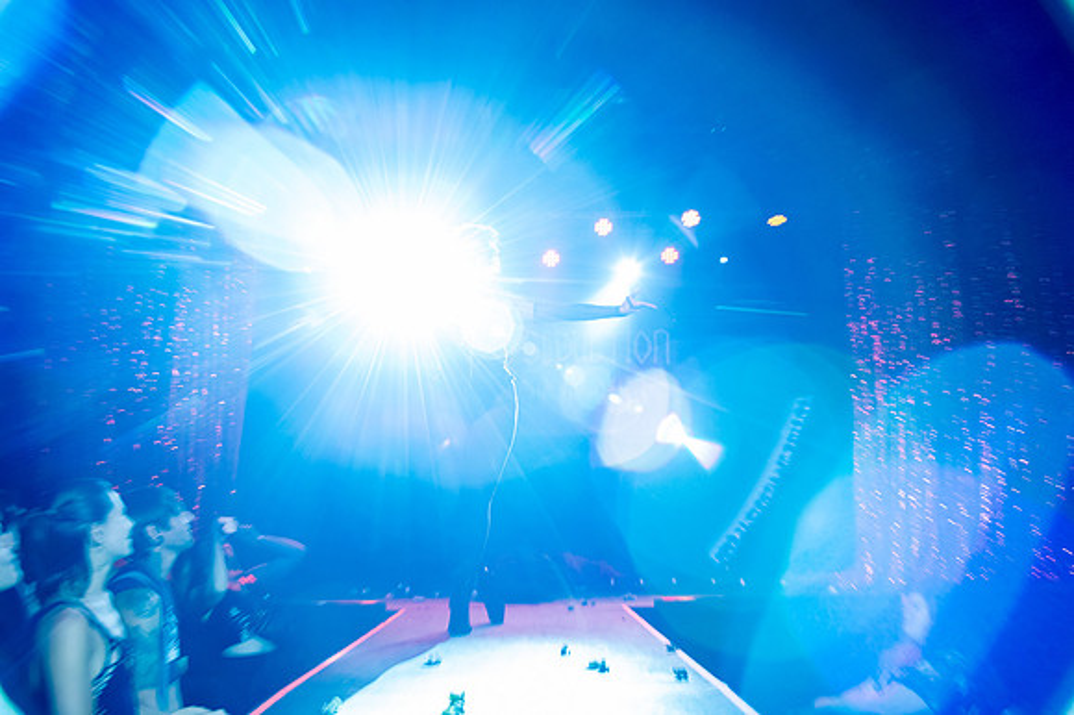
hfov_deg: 62.0
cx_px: 537
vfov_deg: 43.6
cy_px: 358
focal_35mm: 30
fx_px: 894
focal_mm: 30
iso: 6400
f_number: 5.6
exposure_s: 1/80
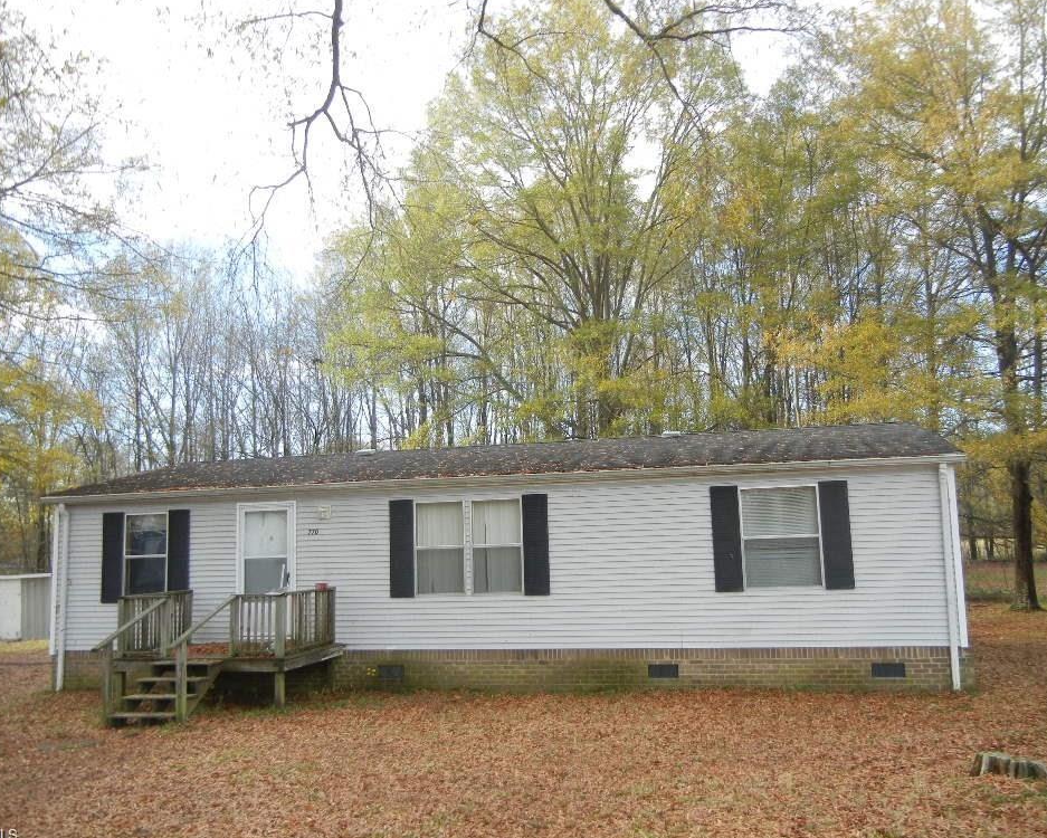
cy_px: 417
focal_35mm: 32
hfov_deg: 55.6
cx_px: 510
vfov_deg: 45.8
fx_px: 992
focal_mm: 5.4
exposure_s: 1/160
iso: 160
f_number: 3.5
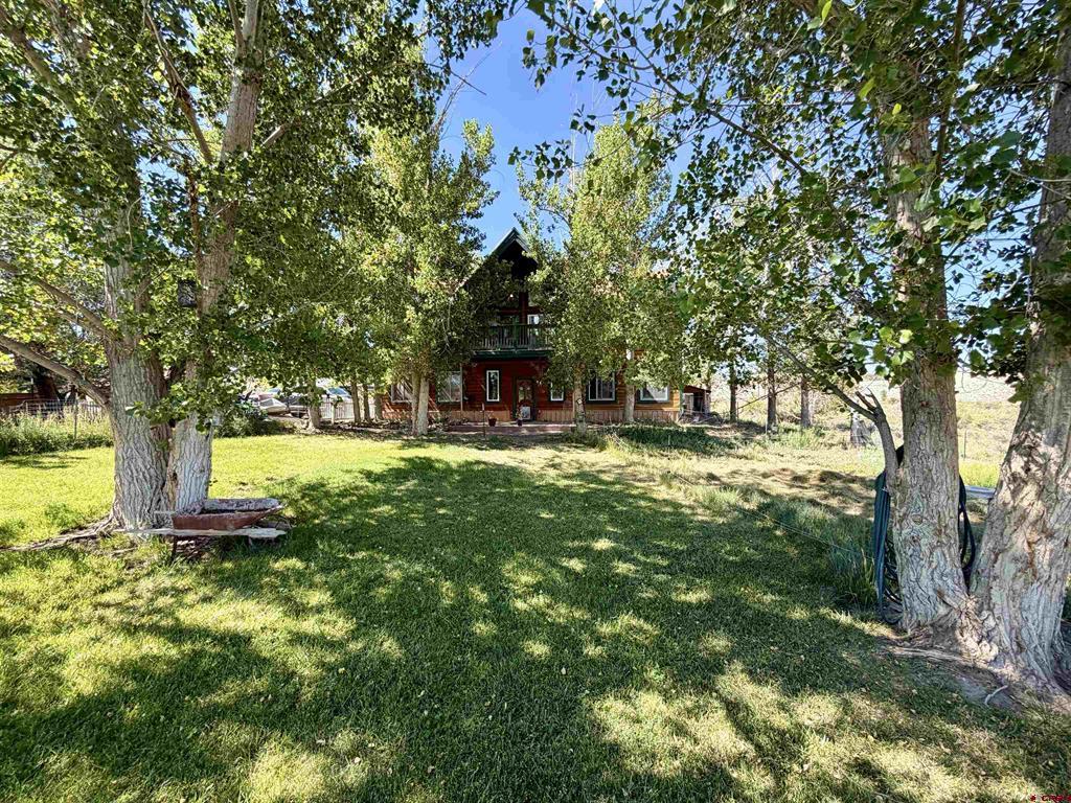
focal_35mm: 14
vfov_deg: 85.7
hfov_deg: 102.1
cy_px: 402
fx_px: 433
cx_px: 536
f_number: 2.2
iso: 64
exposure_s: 1/424
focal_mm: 2.22
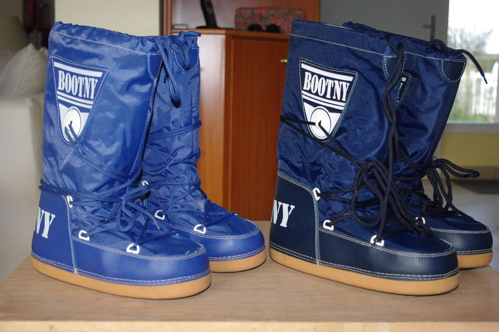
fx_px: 720
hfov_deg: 38.2
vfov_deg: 25.9
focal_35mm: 52
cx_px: 250
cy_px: 166
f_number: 5
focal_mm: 35
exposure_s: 1/50
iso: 800
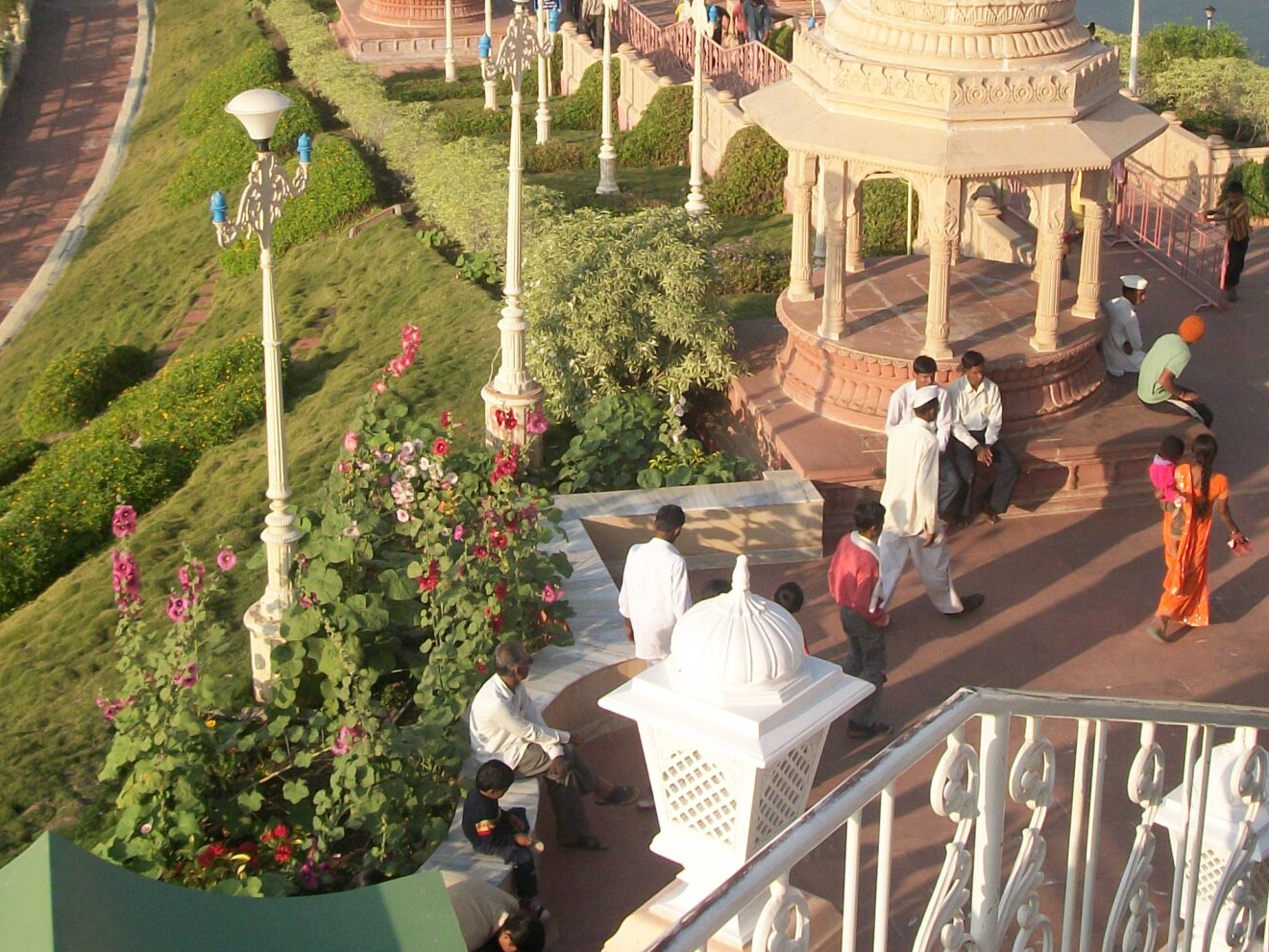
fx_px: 2273
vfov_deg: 23.4
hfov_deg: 31.2
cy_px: 228
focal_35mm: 62
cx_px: 611
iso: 80
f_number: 8.8
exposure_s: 1/125
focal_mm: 5.7
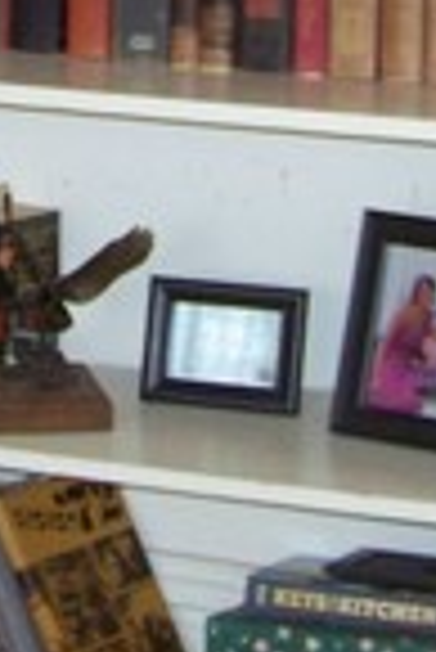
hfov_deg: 8.3
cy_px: -162
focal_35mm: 165
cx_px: 27
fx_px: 2990
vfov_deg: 12.1
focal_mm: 5.85
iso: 200
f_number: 2.8
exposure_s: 1/30
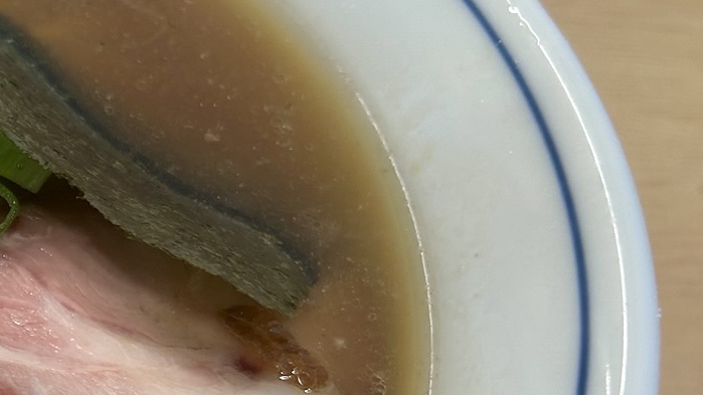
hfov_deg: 22.9
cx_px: -243
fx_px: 1510
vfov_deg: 14.7
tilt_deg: -55.9
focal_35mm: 81
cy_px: 384
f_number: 1.5
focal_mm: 5.7
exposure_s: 1/101
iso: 32
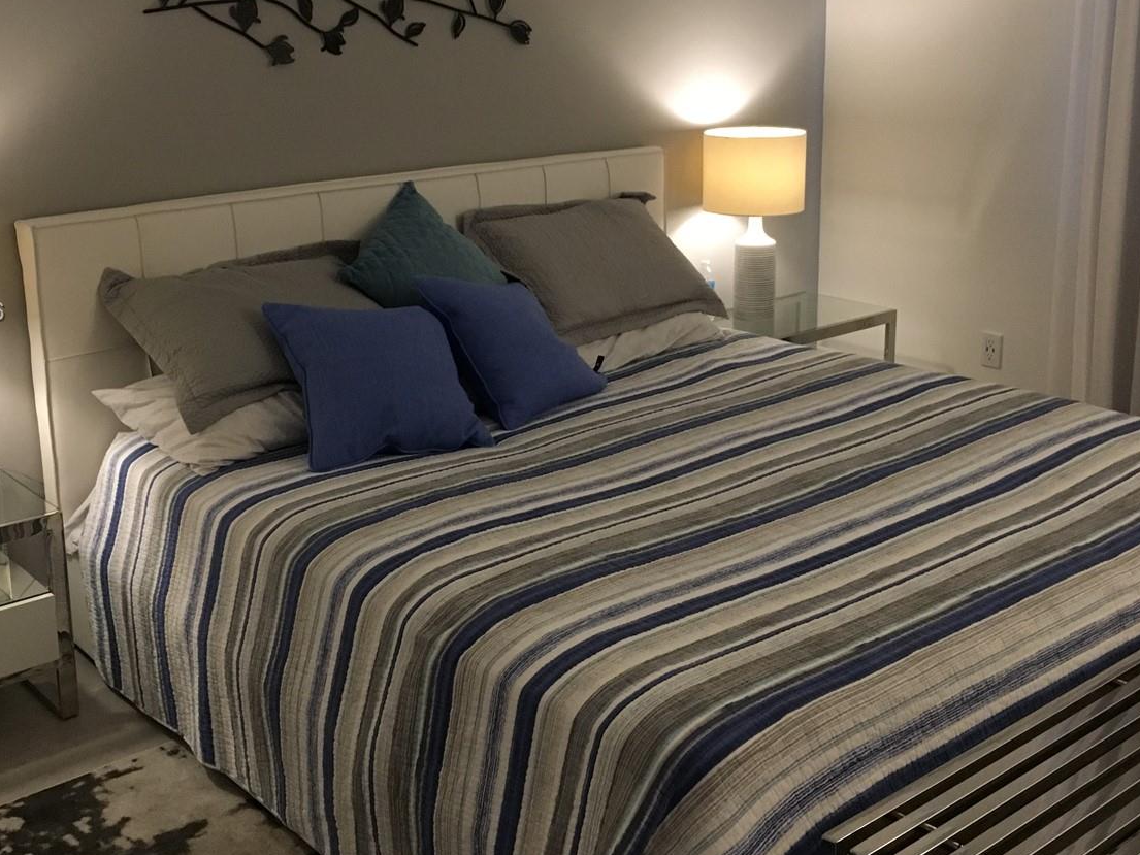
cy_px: 314
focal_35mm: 42
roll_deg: +0.3
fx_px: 1383
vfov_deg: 34.2
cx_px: 509
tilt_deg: -12.7
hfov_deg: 44.7
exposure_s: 1/30
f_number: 2.2
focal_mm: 4.15
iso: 200
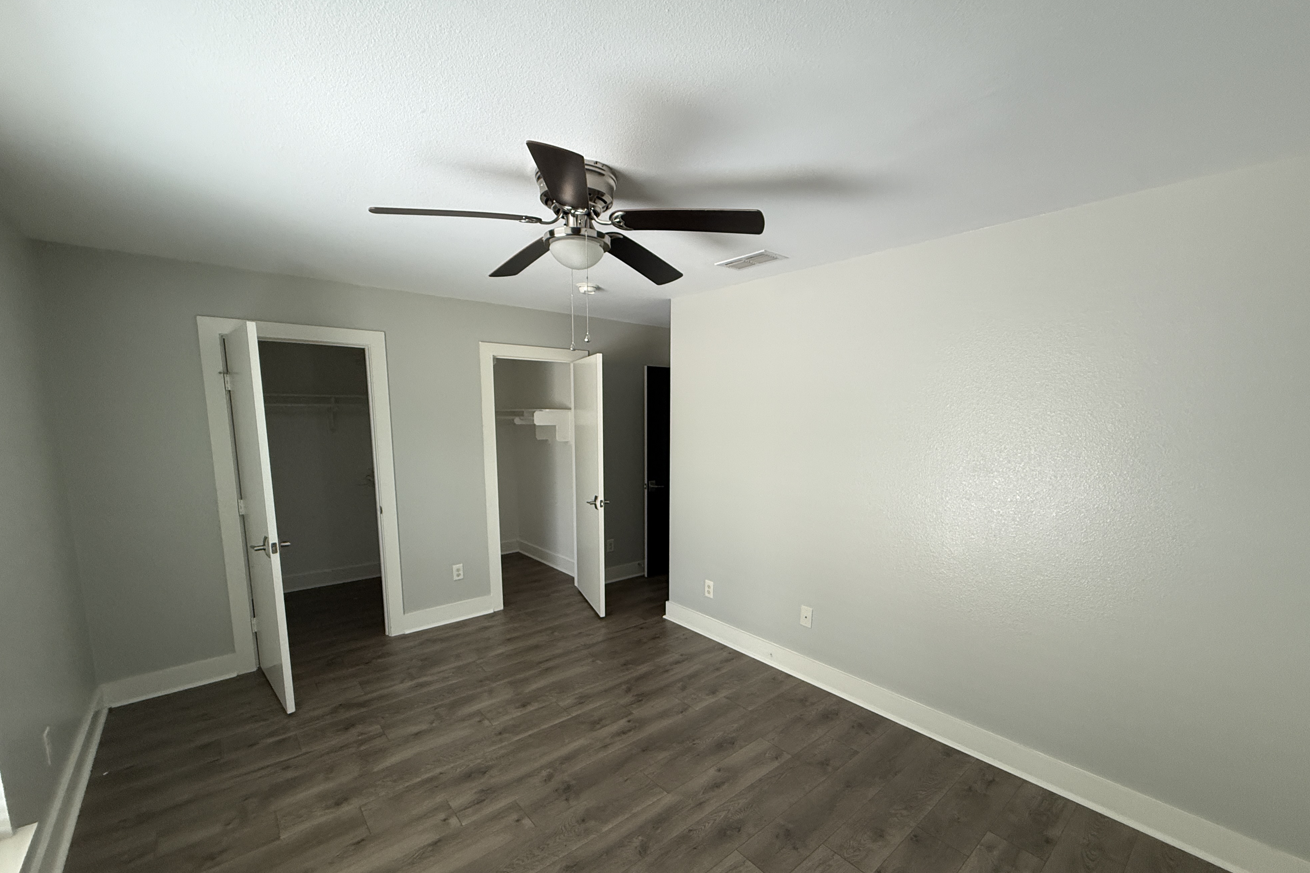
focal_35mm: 15
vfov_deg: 77.0
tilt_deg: -7.7
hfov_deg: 100.4
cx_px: 668
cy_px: 486
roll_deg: -0.1
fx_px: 546
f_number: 2.2
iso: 320
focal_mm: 2.22
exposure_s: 1/99
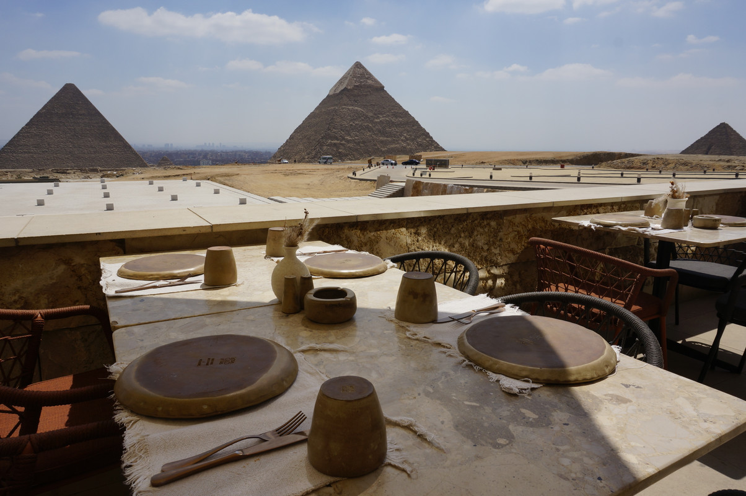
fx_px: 497
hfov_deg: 73.8
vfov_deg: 53.0
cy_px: 248
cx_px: 373
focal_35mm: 24
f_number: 13
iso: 100
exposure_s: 1/250
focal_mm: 16
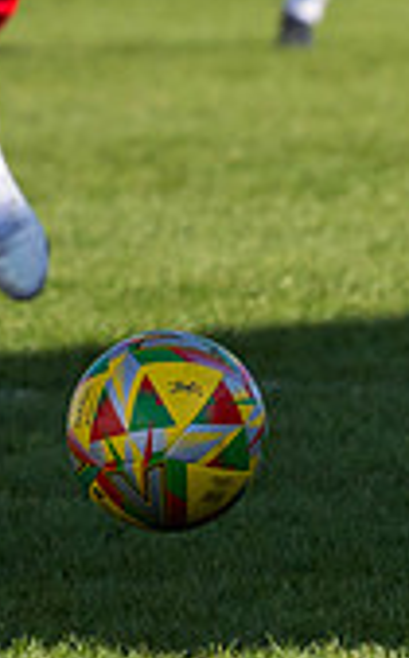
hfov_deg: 1.1
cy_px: -111
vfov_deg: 1.8
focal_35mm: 1167
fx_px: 20902
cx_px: -533
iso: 100
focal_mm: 140
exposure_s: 1/2000
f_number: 4
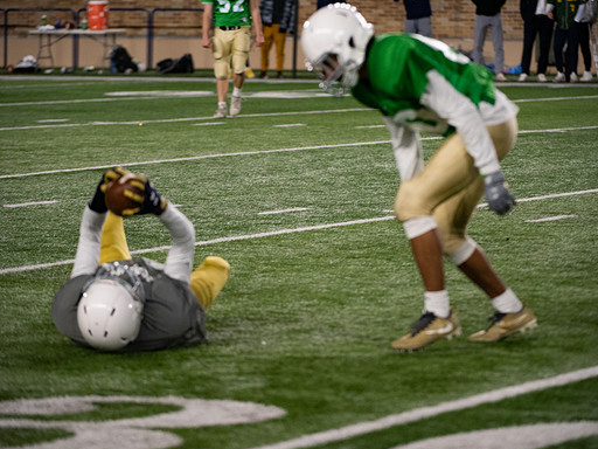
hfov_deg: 9.1
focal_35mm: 218
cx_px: 301
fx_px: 3766
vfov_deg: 6.8
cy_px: 225
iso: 3200
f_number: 4
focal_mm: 200
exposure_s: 1/500
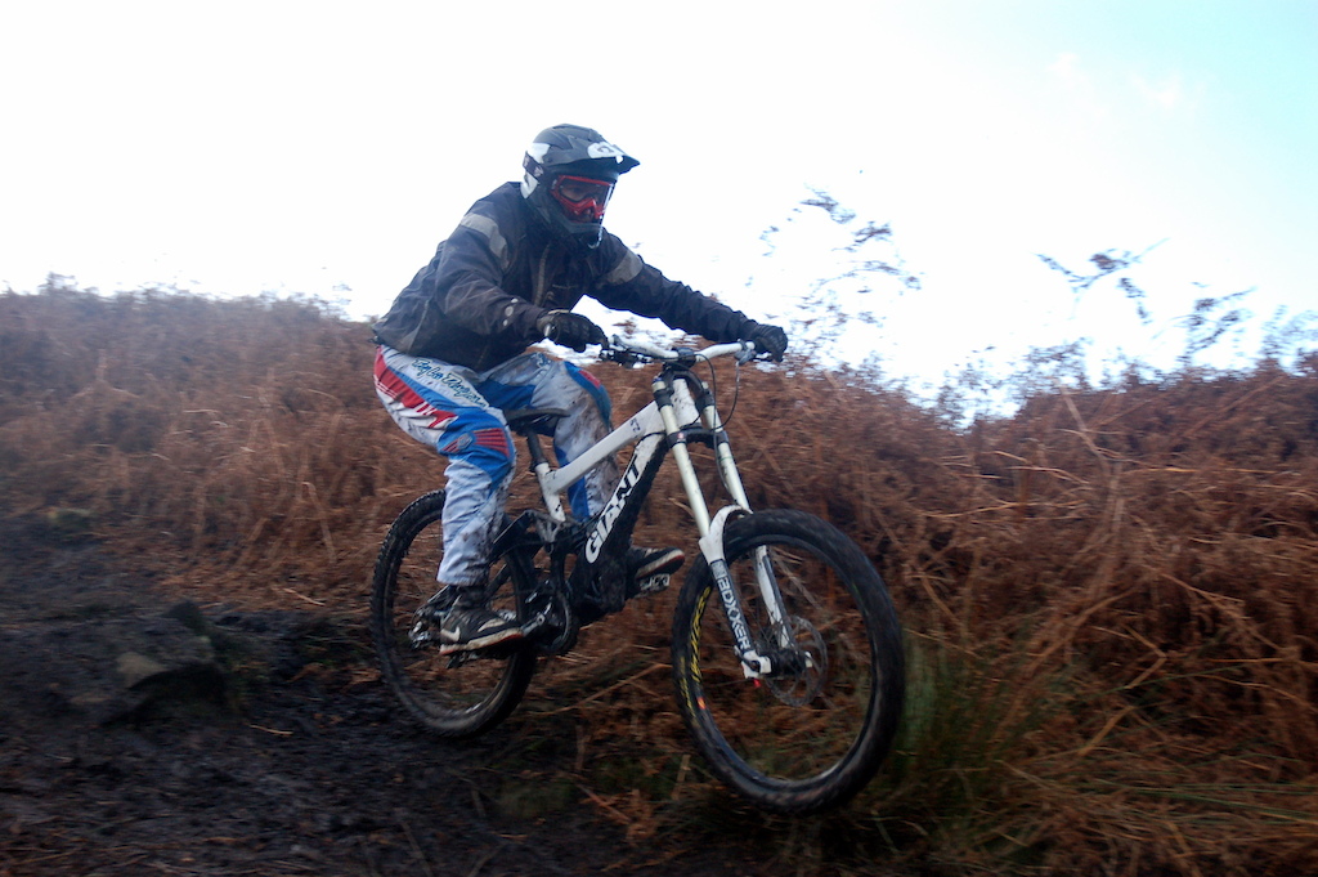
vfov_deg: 28.9
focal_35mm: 46
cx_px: 659
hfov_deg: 42.4
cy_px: 438
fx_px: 1701
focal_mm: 31
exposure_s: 1/500
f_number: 4
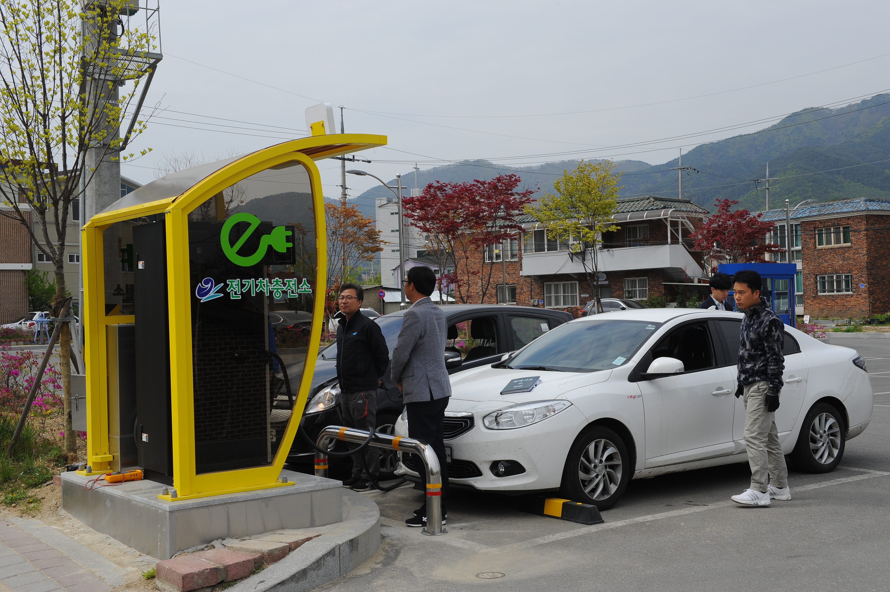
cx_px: 445
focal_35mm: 45
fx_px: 1112
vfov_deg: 29.8
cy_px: 296
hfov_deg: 43.6
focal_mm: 45
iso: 400
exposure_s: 1/500
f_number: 11
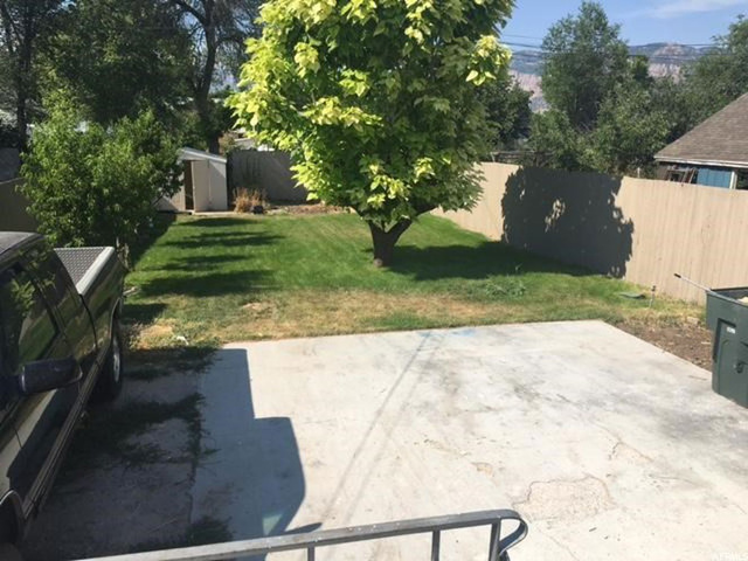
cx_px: 374
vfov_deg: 48.2
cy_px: 280
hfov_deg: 61.7
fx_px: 627
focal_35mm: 29
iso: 25
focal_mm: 4.15
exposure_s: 1/1876
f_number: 2.2
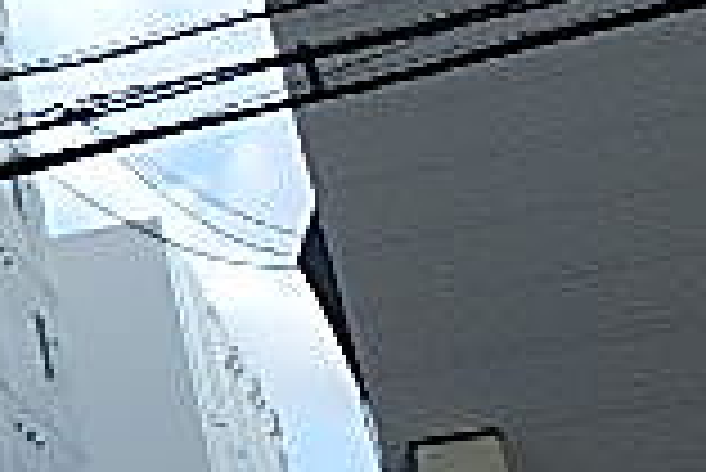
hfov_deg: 18.2
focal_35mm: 89
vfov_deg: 15.3
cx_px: -553
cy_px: 117
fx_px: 1747
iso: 125
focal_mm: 3.7
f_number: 3.5
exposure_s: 1/640
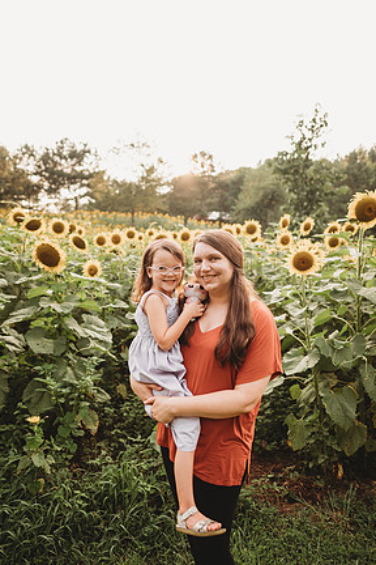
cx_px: 188
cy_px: 293
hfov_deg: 51.3
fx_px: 392
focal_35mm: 25
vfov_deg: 71.5
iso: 125
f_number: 2.2
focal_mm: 24
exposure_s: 1/500
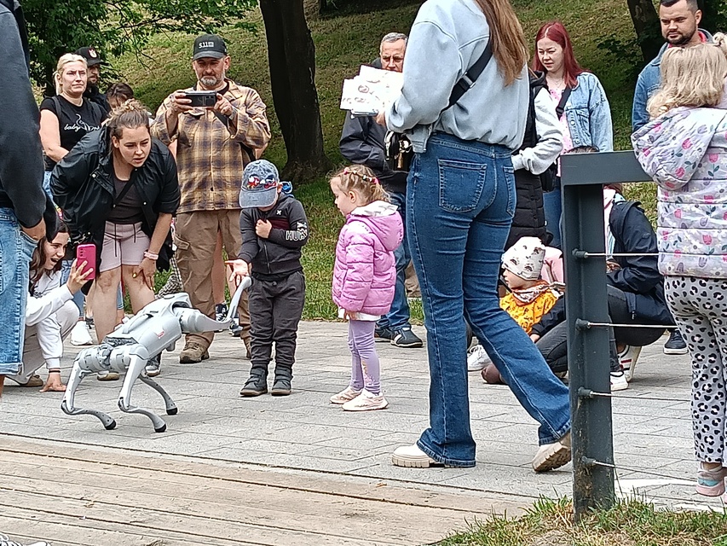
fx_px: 1533
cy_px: 273
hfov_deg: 26.7
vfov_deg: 20.2
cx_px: 364
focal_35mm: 73
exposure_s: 1/139
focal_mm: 3.98
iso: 50
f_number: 1.8
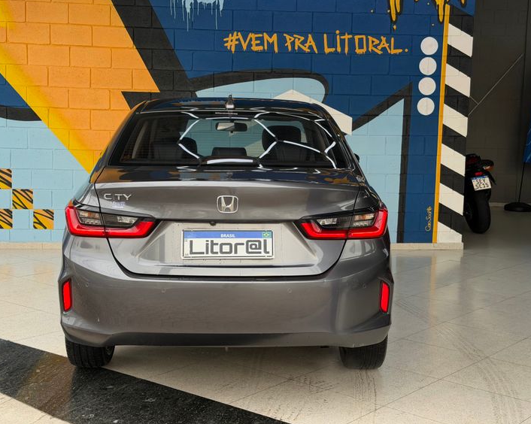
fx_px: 801
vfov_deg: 29.7
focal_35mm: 51
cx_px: 256
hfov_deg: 36.7
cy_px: 210
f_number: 1.78
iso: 64
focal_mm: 6.76
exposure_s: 1/422
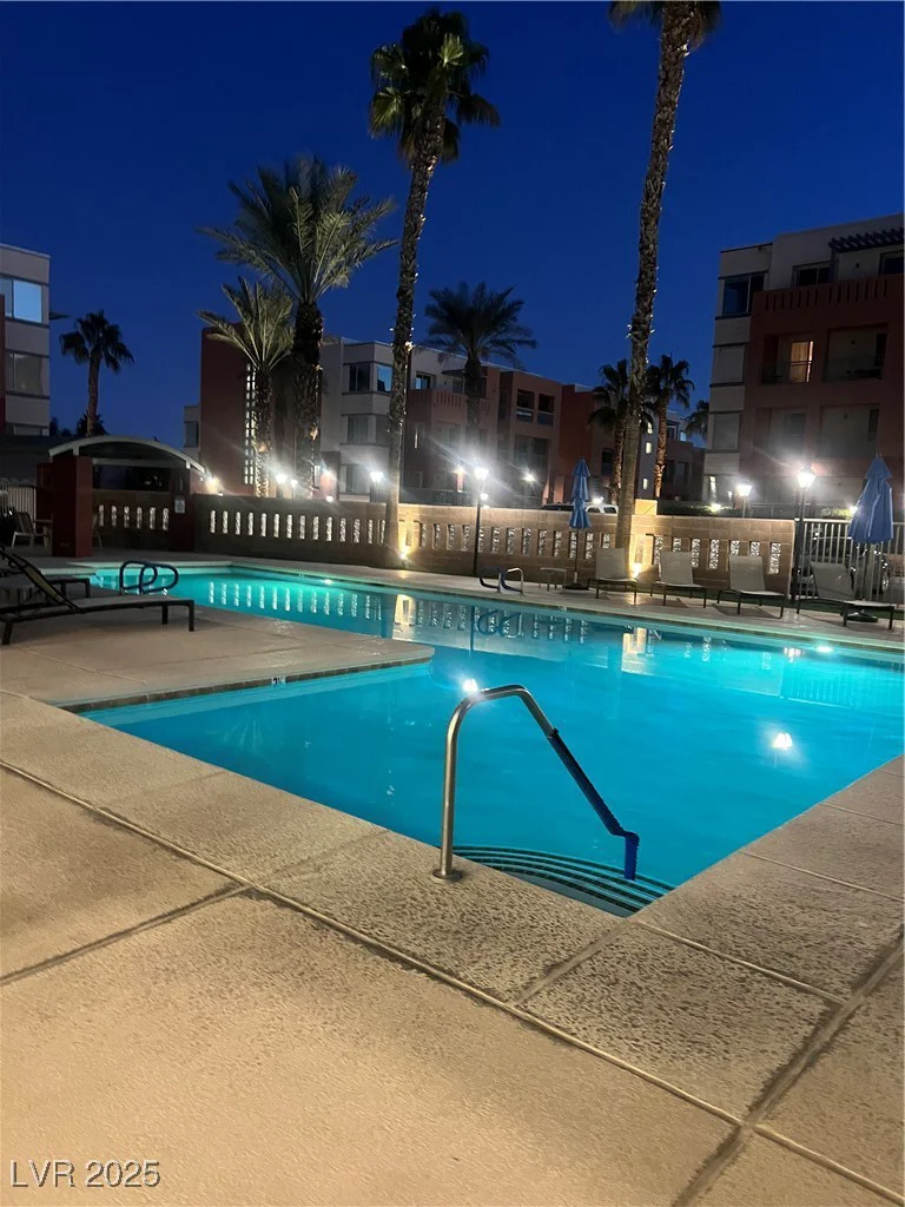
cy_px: 604
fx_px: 906
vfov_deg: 67.3
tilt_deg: -5.8
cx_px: 452
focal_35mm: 26
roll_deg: -3.0
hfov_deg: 53.1
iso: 500
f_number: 1.5
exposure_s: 1/30
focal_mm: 5.7
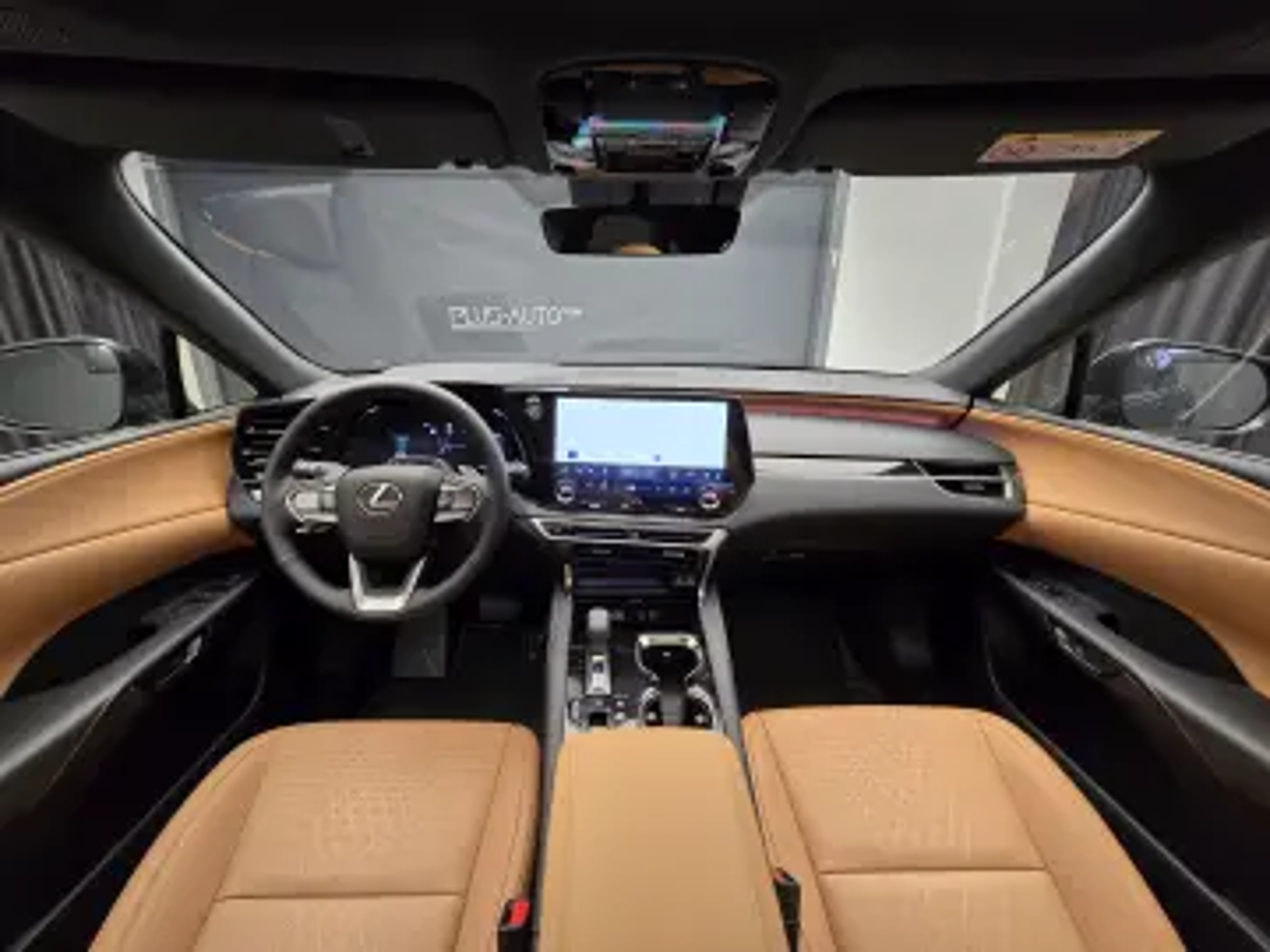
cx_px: 635
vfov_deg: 89.9
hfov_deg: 106.2
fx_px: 477
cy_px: 476
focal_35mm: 13
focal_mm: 2.2
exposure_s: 1/50
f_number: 2.2
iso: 200
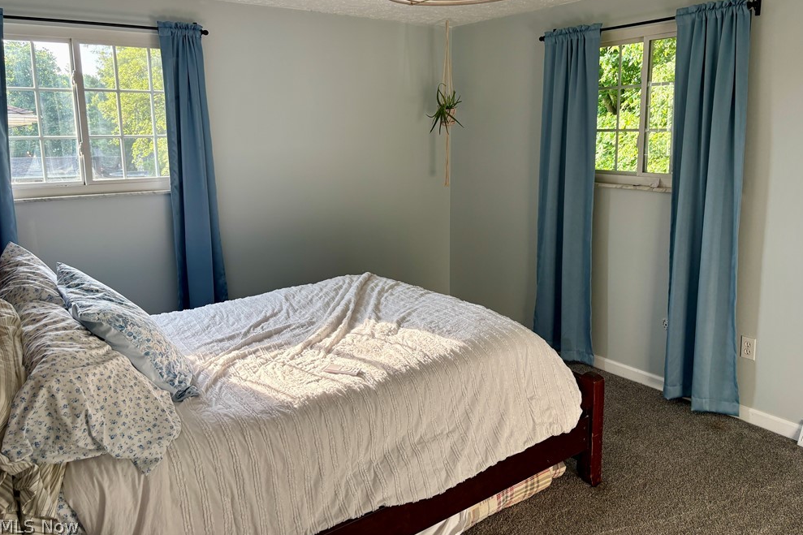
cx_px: 410
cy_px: 228
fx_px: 624
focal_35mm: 28
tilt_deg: -8.6
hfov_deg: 65.5
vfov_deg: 46.2
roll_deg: +1.9
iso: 80
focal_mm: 5.96
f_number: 1.6
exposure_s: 1/228
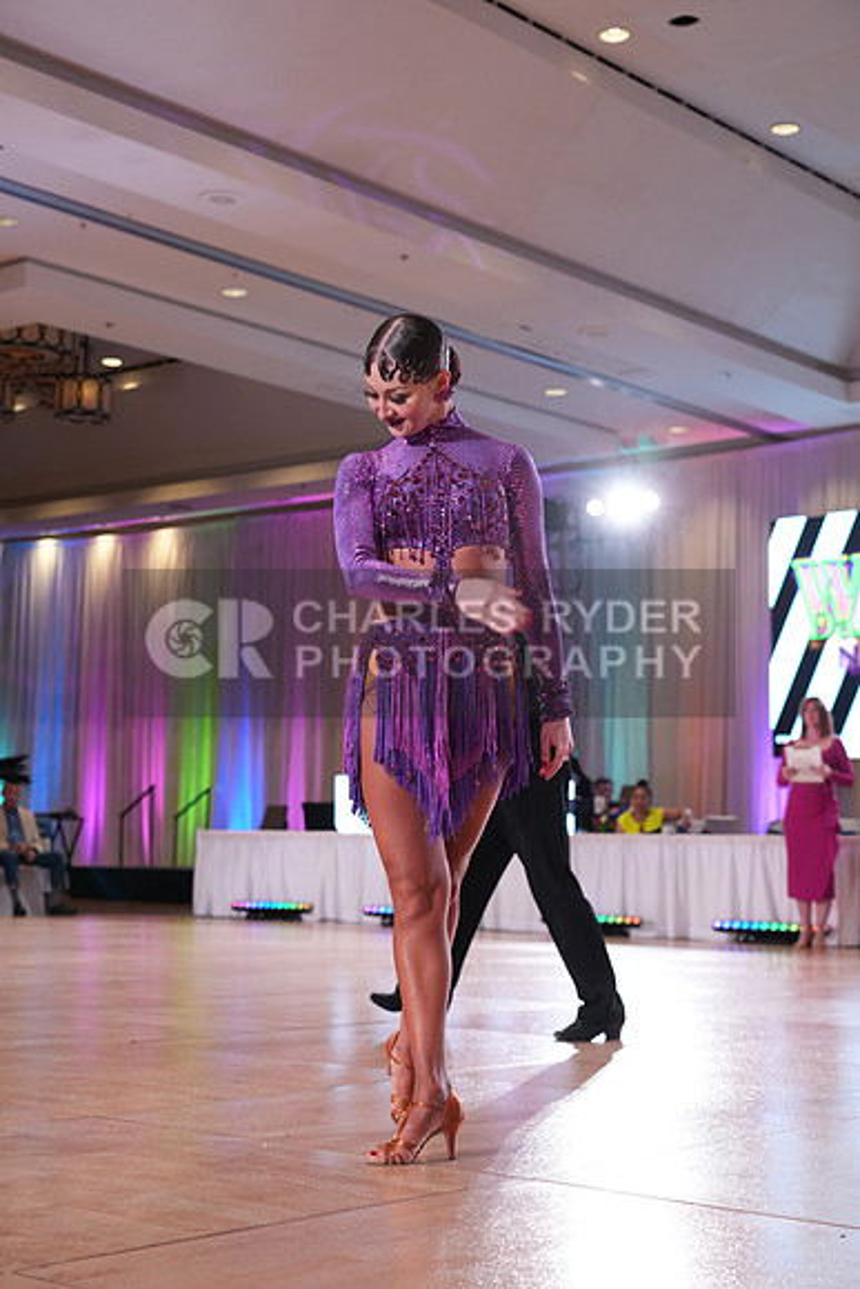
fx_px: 1898
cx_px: 430
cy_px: 644
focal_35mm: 53
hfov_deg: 25.5
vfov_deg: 37.5
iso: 1250
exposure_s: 1/250
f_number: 4
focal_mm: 53
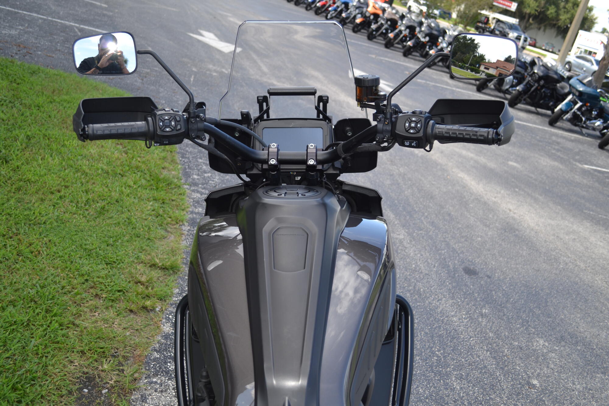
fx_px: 660
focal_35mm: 39
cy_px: 203
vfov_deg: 34.2
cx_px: 304
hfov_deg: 49.6
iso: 100
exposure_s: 1/200
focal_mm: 26
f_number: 4.2
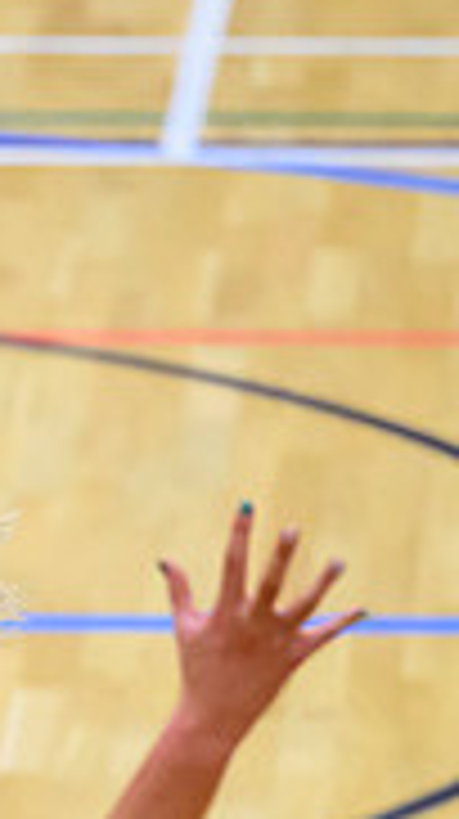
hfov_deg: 1.7
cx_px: -326
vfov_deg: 3.1
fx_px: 15167
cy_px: 981
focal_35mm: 699
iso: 5000
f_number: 2.8
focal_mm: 180
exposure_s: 1/1000
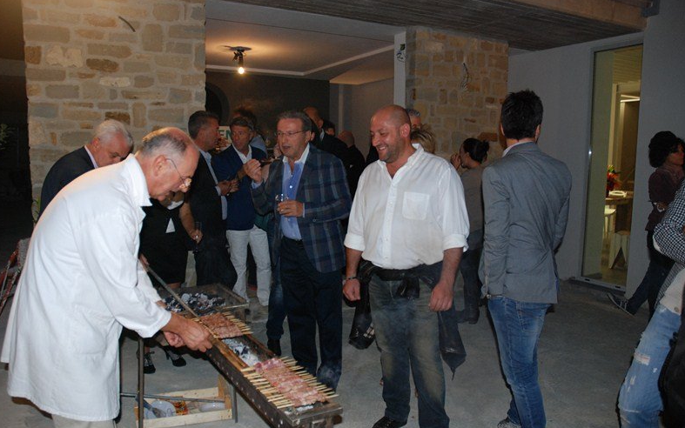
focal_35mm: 28
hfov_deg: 66.5
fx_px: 523
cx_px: 338
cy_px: 217
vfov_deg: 44.5
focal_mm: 18
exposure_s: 1/60
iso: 500
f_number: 4.5
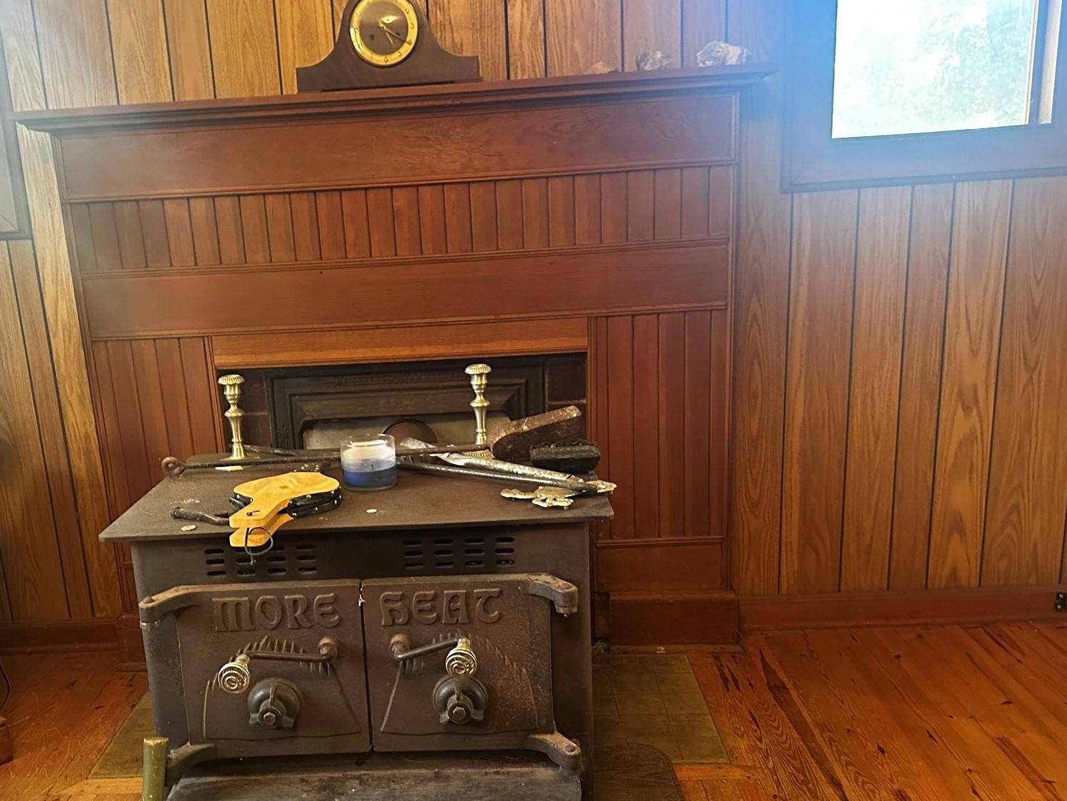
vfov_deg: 42.6
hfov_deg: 55.0
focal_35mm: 33
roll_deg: +3.7
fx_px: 1017
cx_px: 441
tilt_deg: -13.8
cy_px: 500
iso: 800
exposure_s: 1/40
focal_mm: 6.86
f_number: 1.78
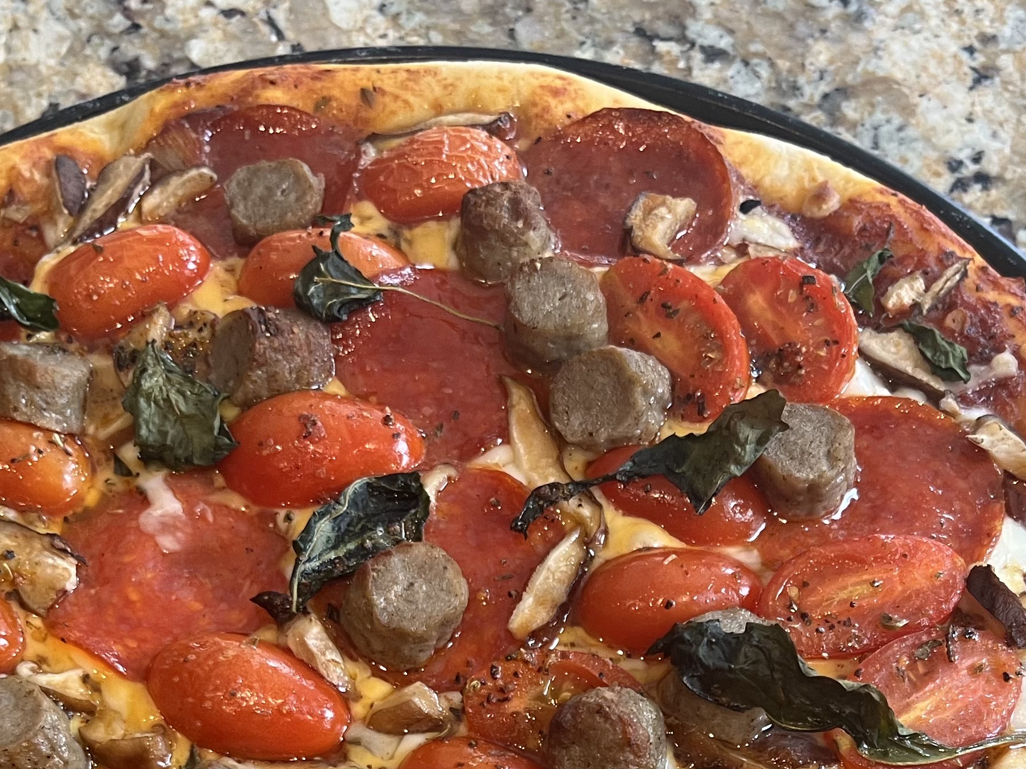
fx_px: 1719
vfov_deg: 23.8
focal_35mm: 58
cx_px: 455
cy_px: 820
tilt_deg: -65.9
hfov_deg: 33.2
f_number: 1.5
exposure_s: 1/60
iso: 125
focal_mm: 5.7
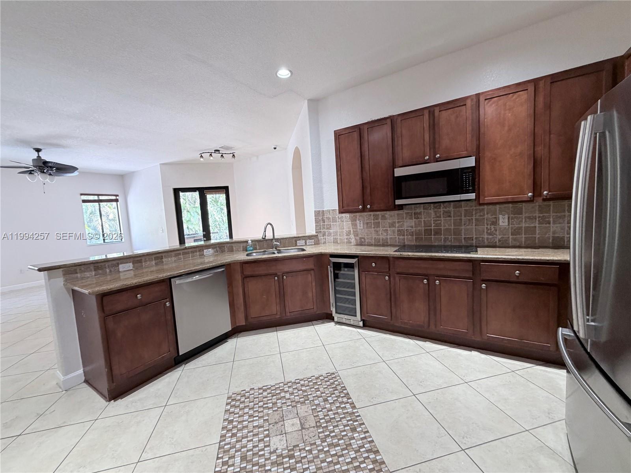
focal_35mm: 14
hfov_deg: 102.1
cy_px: 236
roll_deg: +5.2
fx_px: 255
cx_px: 316
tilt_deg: -4.7
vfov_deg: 85.7
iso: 200
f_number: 2.2
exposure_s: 1/60
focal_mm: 2.22
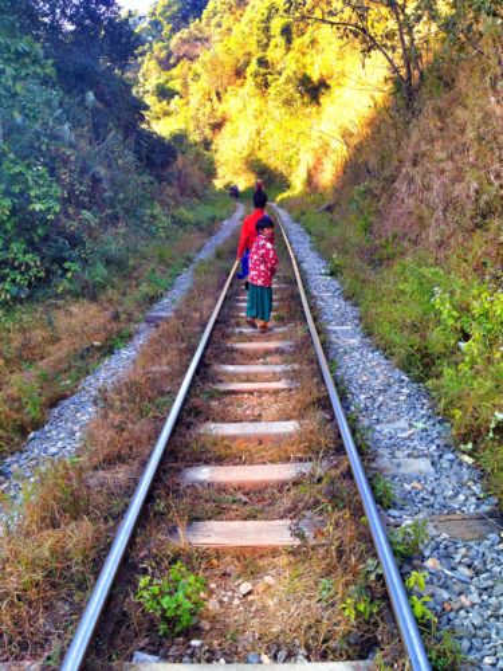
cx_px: 252
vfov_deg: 52.6
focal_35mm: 35
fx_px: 678
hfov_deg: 40.7
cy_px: 336
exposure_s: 1/168
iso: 50
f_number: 2.4
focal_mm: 4.28
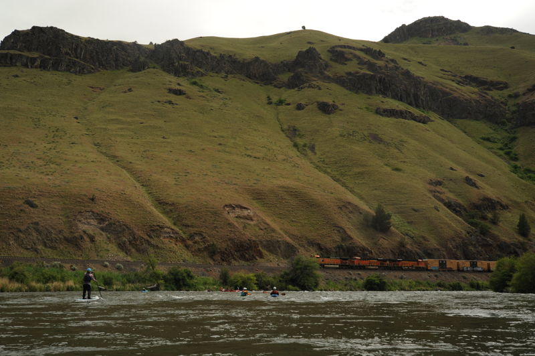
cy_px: 178
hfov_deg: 50.7
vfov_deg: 35.0
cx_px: 268
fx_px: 564
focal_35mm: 38
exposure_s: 1/250
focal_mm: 38
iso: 200
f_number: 13
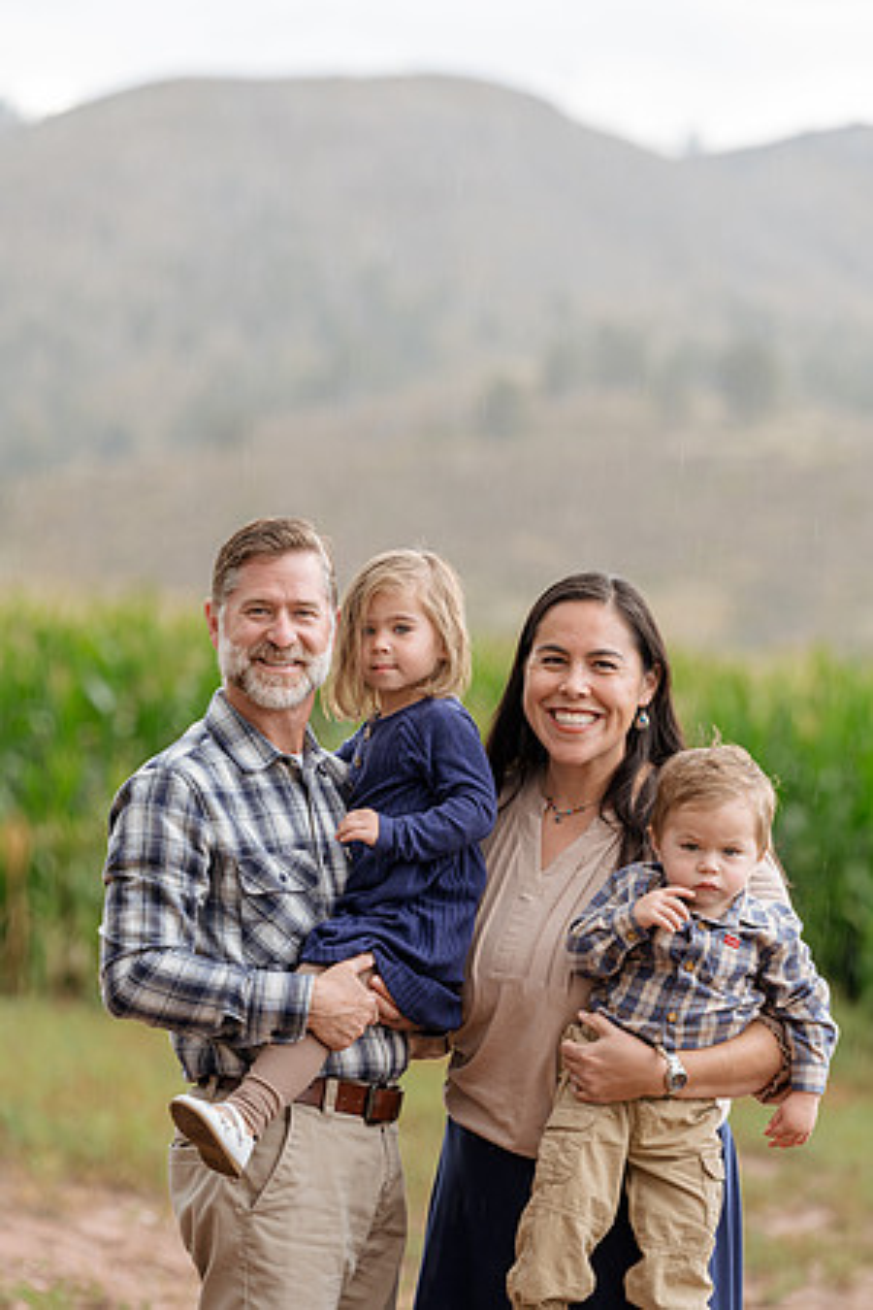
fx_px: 6292
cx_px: 436
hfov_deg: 7.9
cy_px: 655
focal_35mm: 173
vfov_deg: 11.9
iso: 200
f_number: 4.5
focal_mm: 173
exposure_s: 1/125
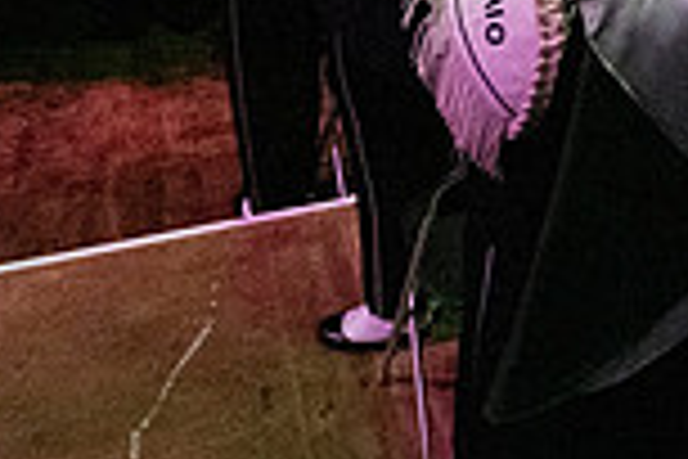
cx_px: 625
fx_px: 1013
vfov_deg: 19.5
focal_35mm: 53
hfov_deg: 35.2
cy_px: -353
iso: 25600
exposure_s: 1/400
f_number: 4
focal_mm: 14
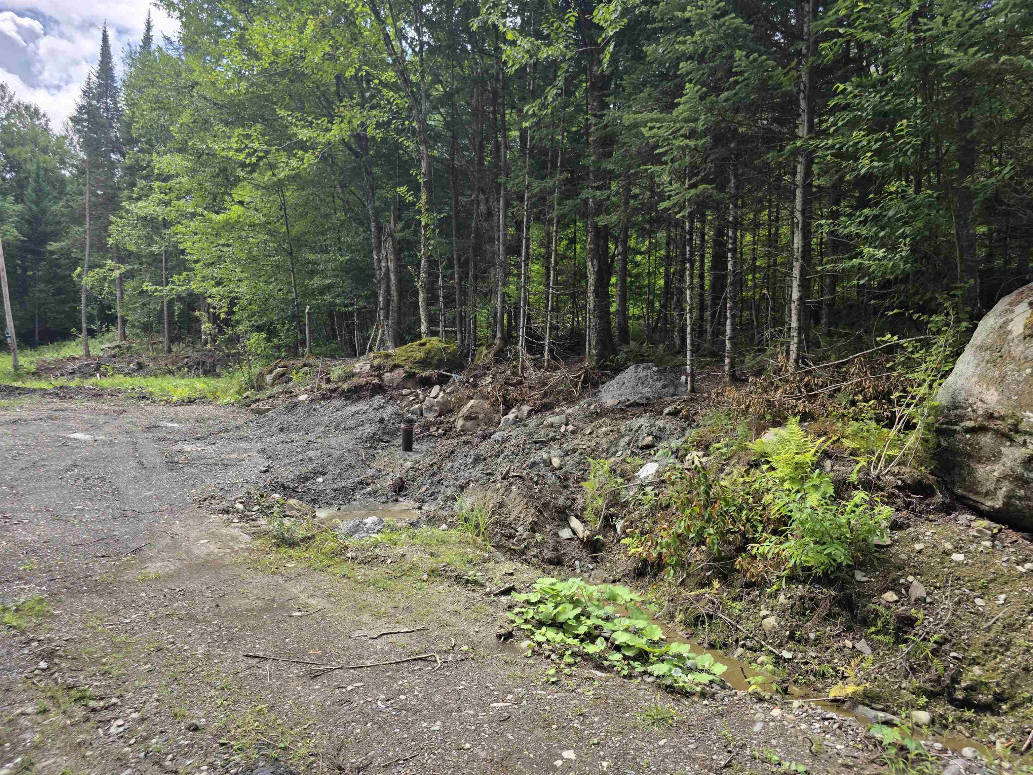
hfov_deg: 73.9
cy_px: 388
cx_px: 516
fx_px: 686
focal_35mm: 23
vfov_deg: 58.9
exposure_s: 1/1742
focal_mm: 6.3
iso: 80
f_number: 1.7
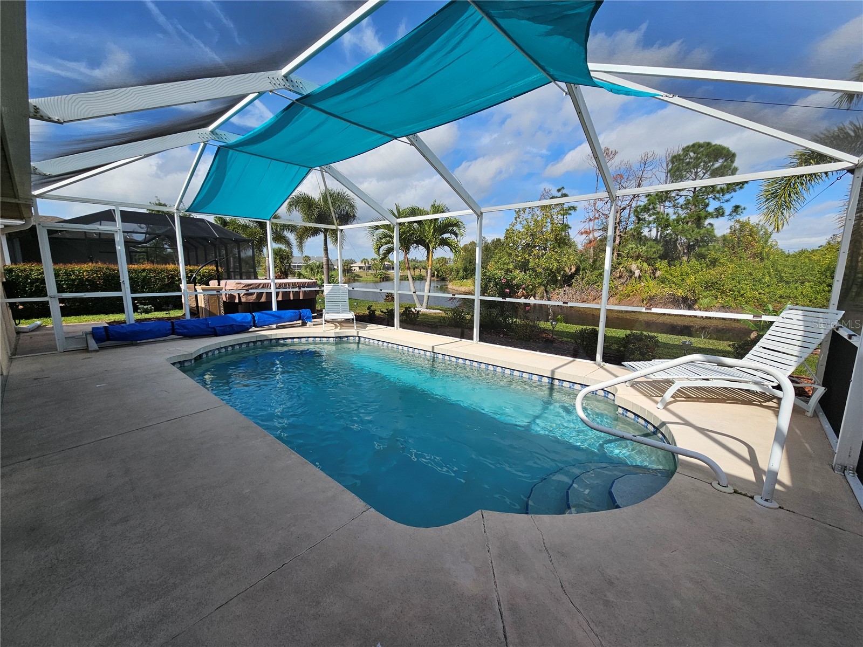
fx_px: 324
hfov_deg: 106.2
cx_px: 432
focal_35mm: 13
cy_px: 324
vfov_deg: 89.9
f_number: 2.2
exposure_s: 1/1834
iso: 50
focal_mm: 2.2
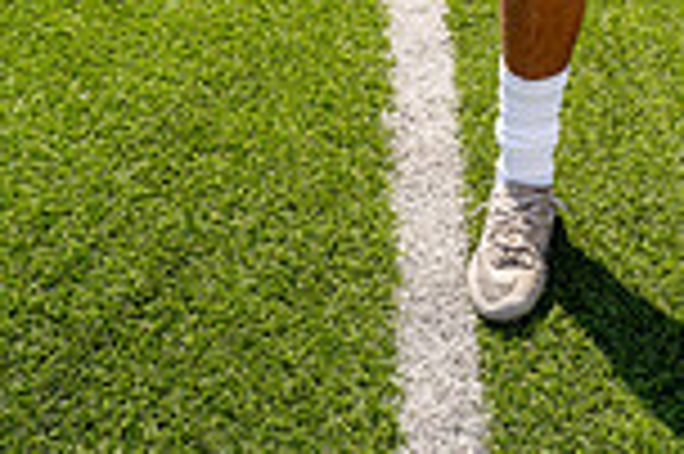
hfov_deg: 22.9
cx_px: 662
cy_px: -517
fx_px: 1632
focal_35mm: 86
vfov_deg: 13.2
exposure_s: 1/250
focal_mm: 29
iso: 320
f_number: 11
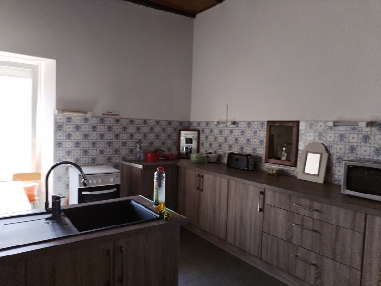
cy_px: 143
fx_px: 319
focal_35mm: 29
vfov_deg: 48.3
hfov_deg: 61.6
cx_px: 190
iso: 109
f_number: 1.8
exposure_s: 1/50
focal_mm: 4.75
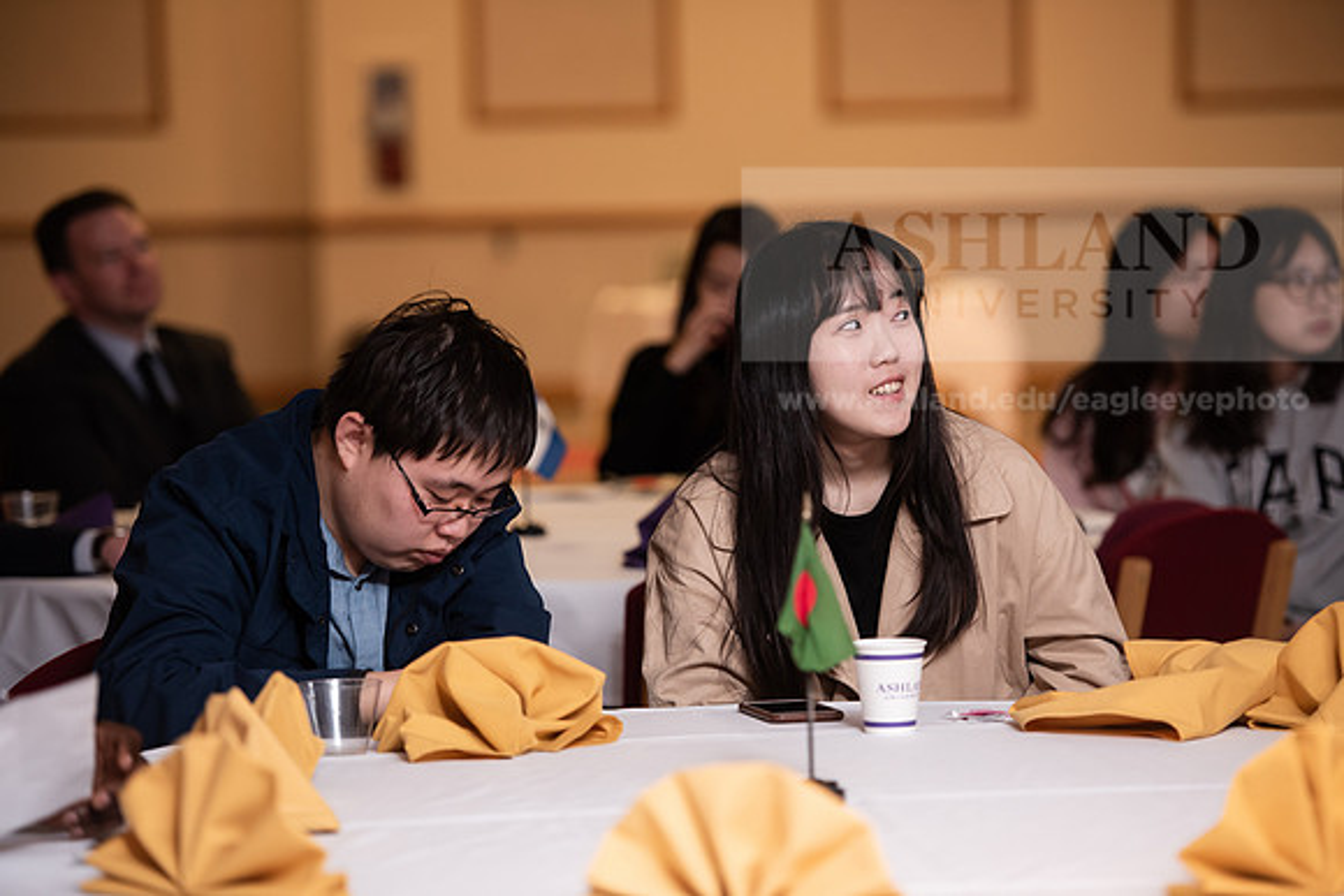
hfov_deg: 14.7
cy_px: 448
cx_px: 672
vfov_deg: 9.8
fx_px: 5228
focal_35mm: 140
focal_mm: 140
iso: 1250
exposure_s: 1/200
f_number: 3.2
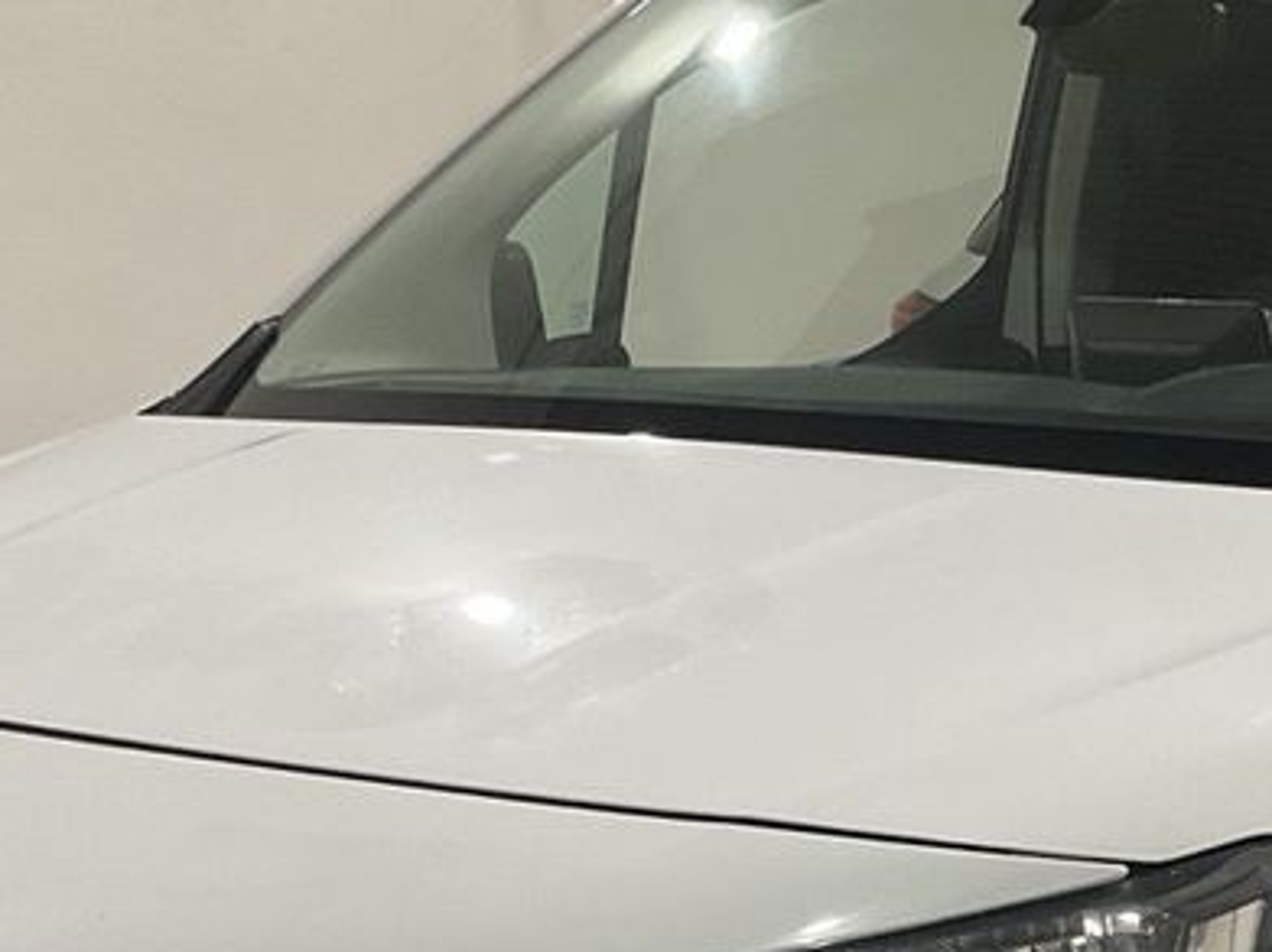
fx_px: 3269
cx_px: 1145
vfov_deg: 16.2
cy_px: 994
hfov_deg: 21.5
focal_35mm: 89
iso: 64
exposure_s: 1/50
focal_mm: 3
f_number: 1.8
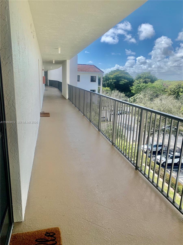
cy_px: 122
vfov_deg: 67.3
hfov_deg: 53.1
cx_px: 92
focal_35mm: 26
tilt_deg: -12.9
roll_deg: -1.2
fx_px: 183
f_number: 1.8
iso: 25
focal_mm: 4.25
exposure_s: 1/1560
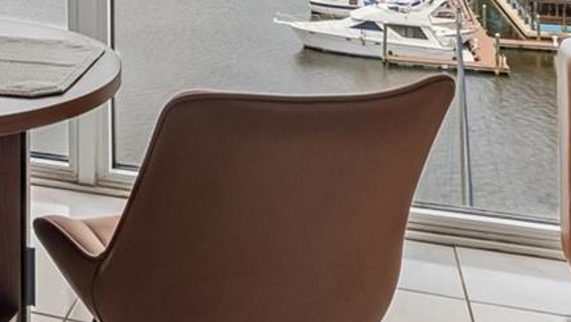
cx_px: 8
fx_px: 879
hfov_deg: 33.2
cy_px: -186
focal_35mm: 58
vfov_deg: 18.1
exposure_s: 1/100
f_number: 7.1
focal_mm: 10
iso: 100
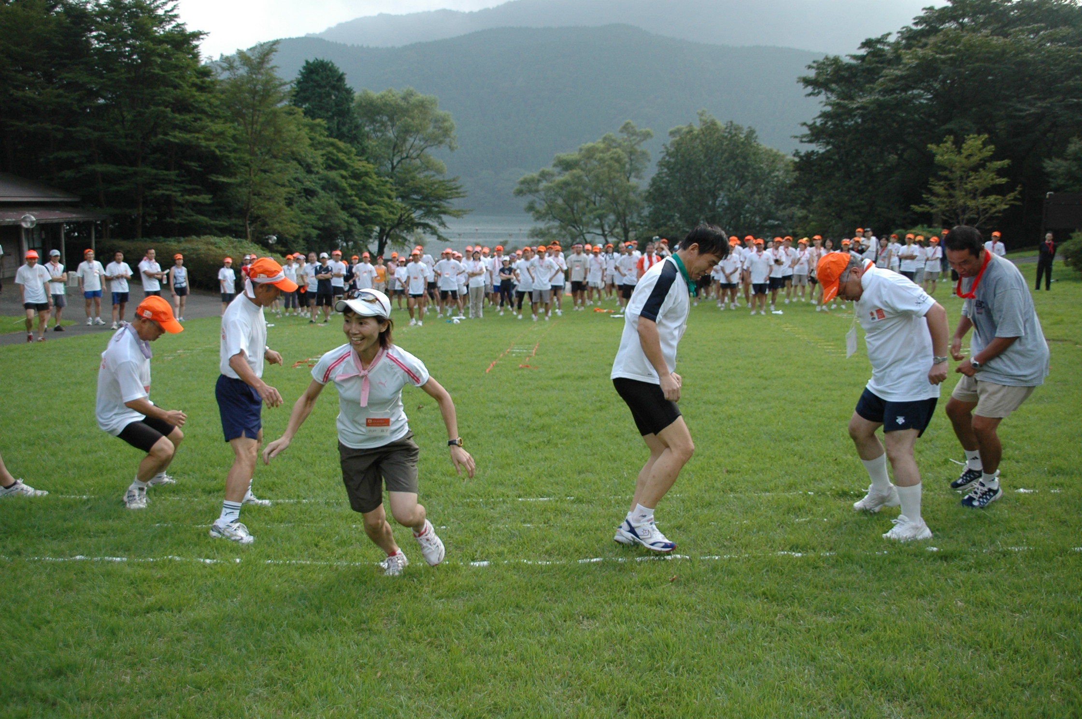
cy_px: 360
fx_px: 991
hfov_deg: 57.3
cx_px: 541
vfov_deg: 39.9
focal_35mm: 33
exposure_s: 1/640
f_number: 4
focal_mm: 22
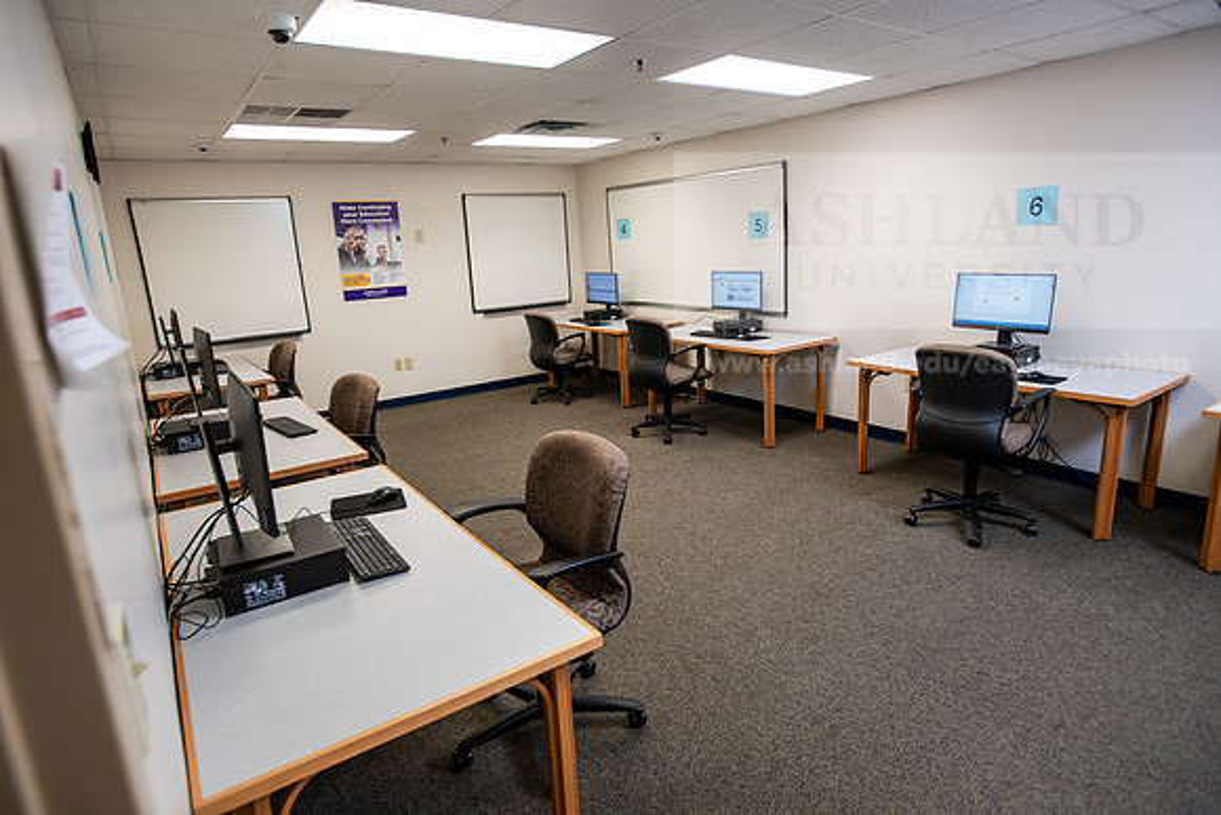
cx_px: 610
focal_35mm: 20
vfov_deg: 62.0
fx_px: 678
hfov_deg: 84.0
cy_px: 408
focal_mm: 20
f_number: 4
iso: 800
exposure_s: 1/160
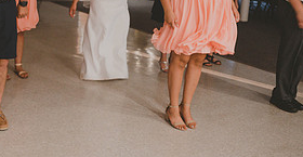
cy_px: 12
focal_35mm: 53
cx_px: 51
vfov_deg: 20.8
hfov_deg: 38.0
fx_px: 418
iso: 3200
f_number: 2.8
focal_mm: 24
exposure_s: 1/80
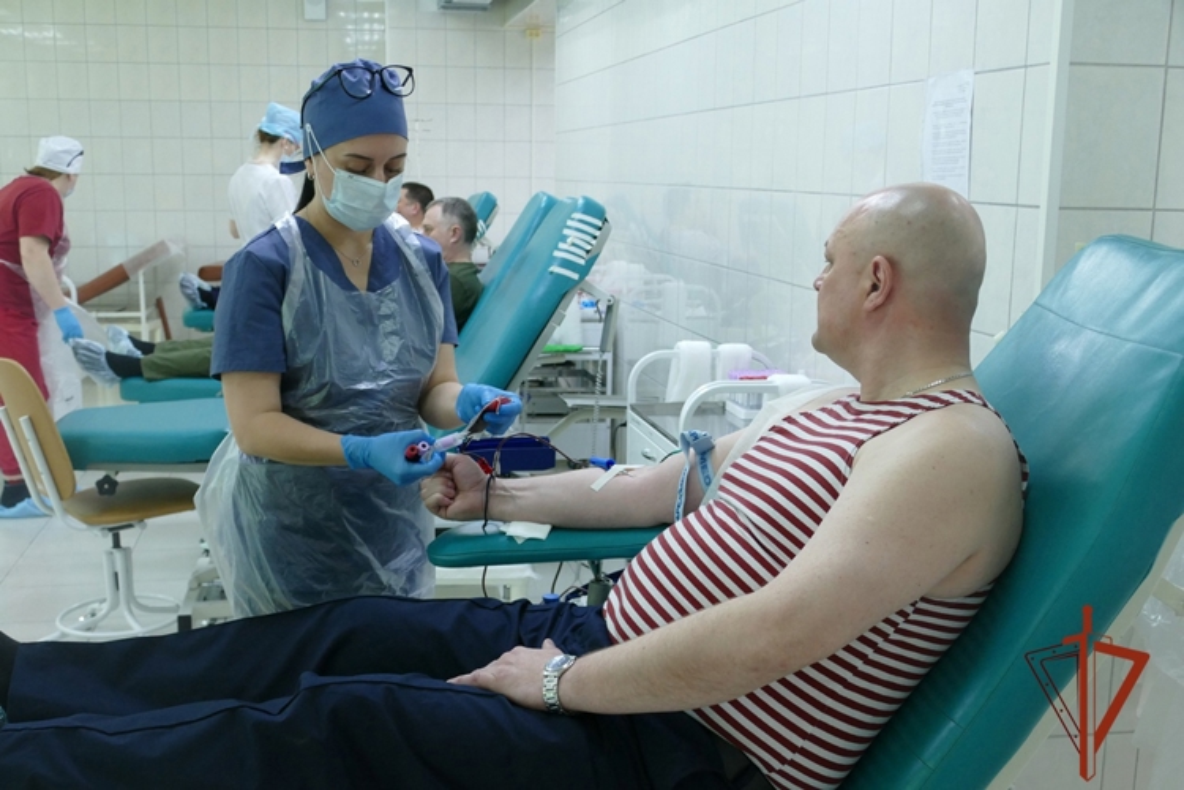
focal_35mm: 41
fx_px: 1348
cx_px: 592
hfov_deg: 47.4
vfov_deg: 32.6
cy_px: 395
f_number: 3.2
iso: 500
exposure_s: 1/80
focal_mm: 15.02
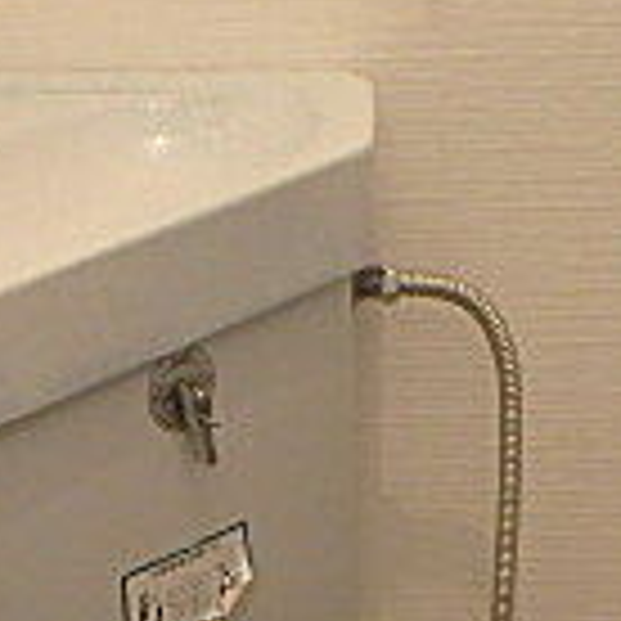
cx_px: 468
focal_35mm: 86
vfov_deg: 17.4
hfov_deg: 20.0
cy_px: 1017
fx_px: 1745
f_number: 3.5
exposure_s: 1/30
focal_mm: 3.7
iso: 320
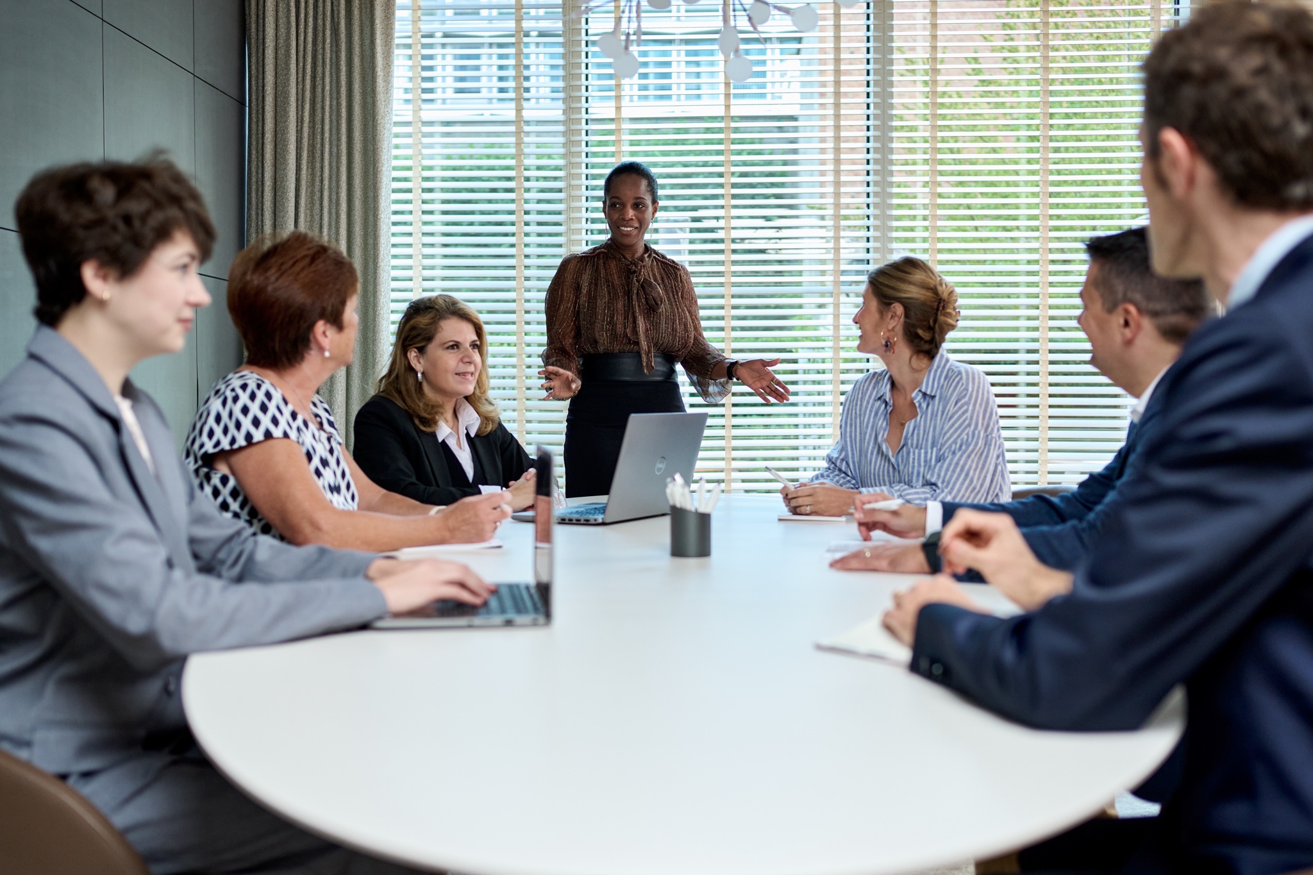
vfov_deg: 37.8
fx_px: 1276
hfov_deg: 54.4
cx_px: 656
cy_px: 438
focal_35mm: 35
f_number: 2.2
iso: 640
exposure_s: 1/125
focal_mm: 35
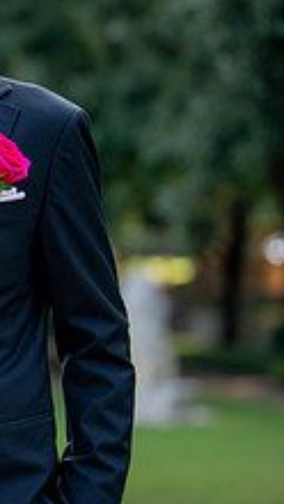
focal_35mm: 173
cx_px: -115
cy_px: 246
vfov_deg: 12.4
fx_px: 2313
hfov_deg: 6.9
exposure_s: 1/2000
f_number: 1.2
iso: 200
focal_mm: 50
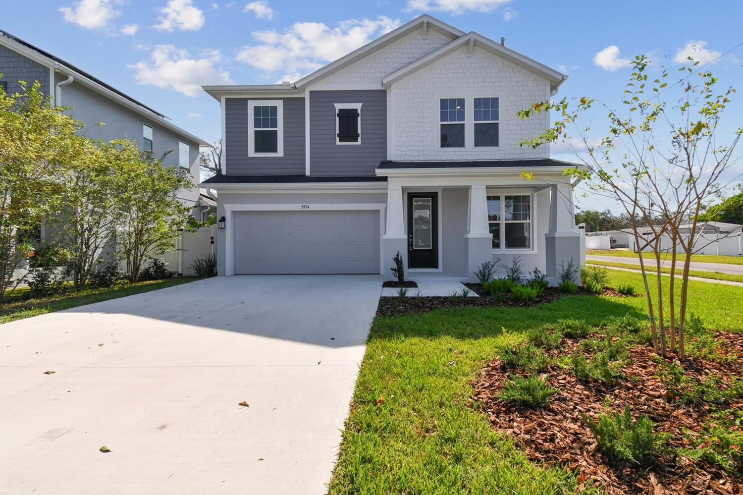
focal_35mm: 16
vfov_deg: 73.7
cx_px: 390
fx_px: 330
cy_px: 238
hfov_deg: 96.7
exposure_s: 1/200
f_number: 7.1
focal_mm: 10
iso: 100
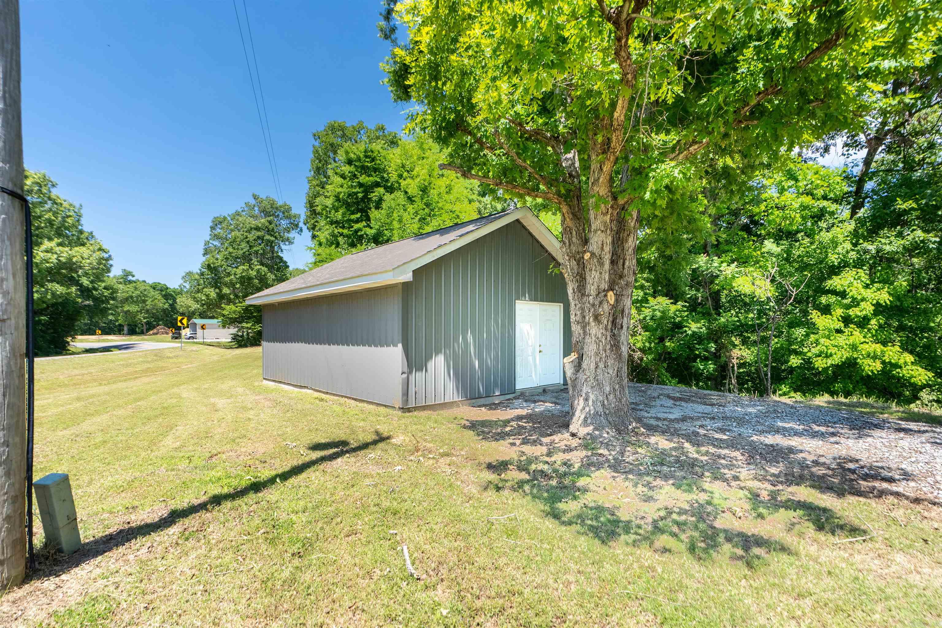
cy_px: 314
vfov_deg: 73.7
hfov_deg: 96.7
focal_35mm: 16
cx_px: 471
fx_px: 419
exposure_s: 1/2500
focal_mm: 16
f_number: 8
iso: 400
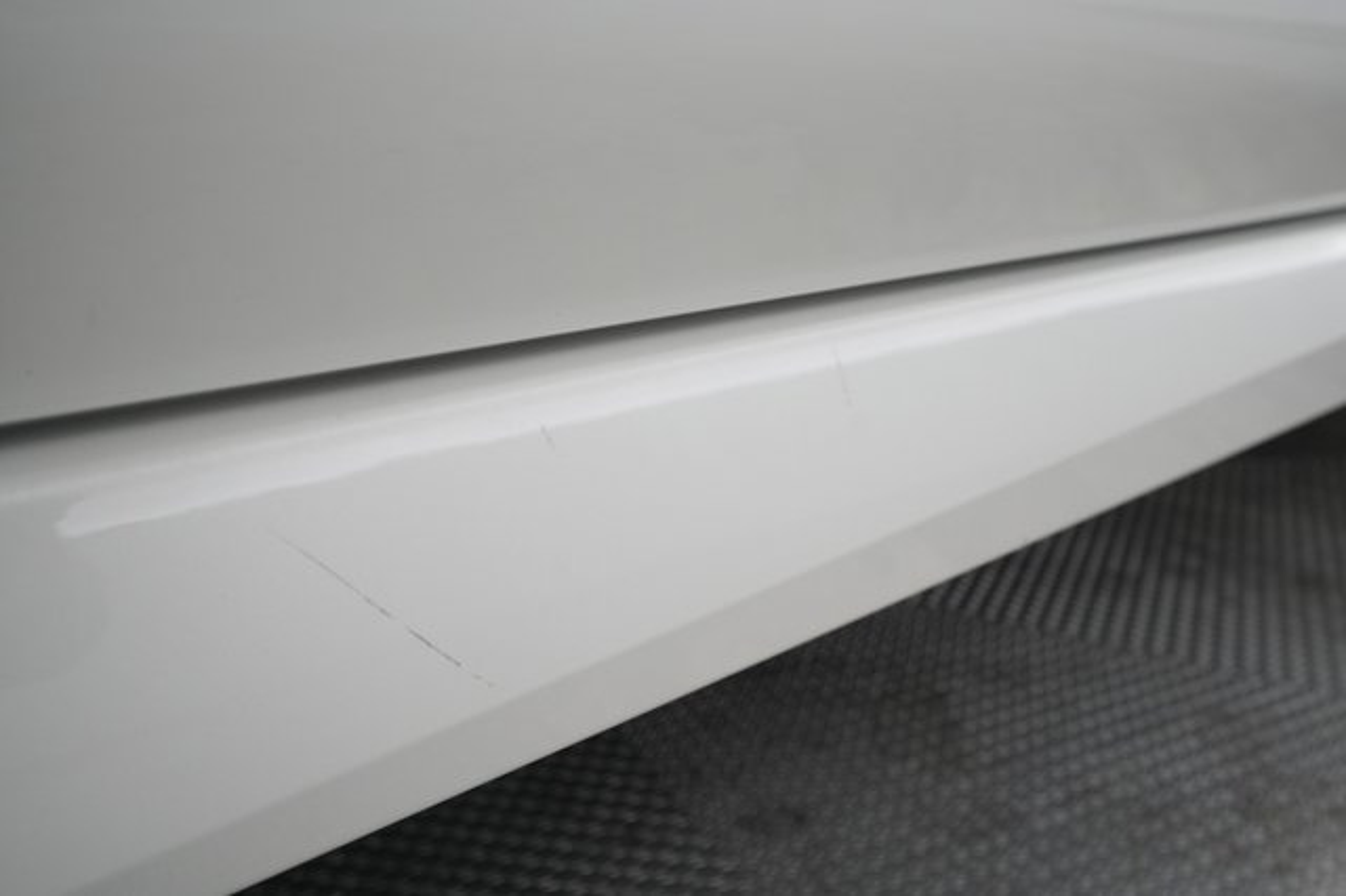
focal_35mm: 28
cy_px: 448
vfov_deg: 46.4
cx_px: 673
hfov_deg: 65.5
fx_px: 1046
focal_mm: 28
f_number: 5.6
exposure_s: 1/100
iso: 2500
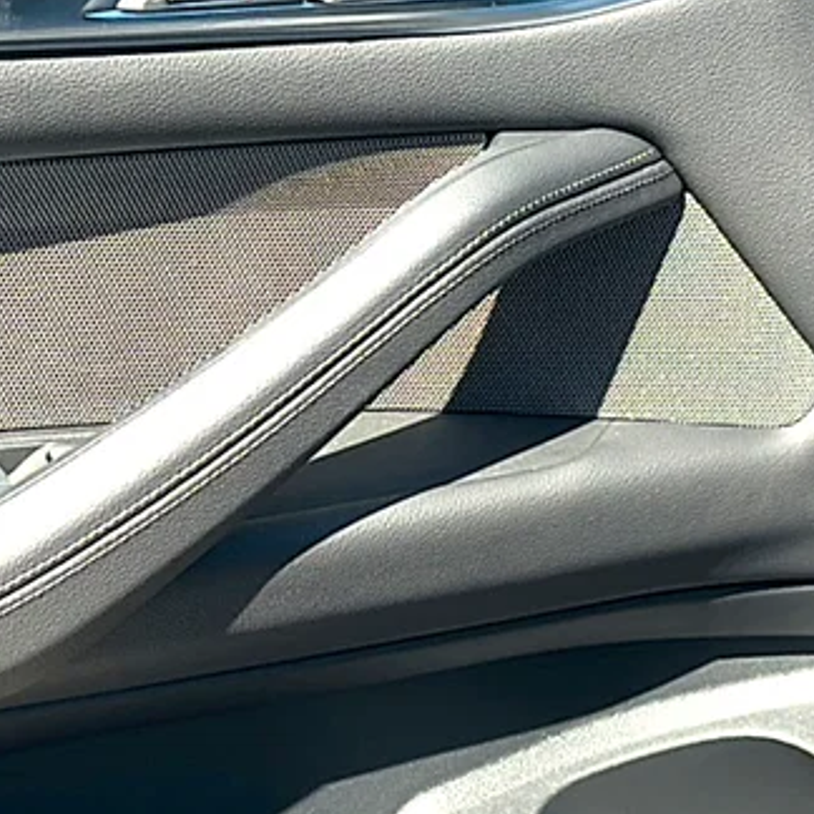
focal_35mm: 107
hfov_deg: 16.2
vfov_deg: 16.3
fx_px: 2847
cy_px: 361
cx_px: 241
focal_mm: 6.86
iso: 64
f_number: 1.78
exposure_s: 1/655
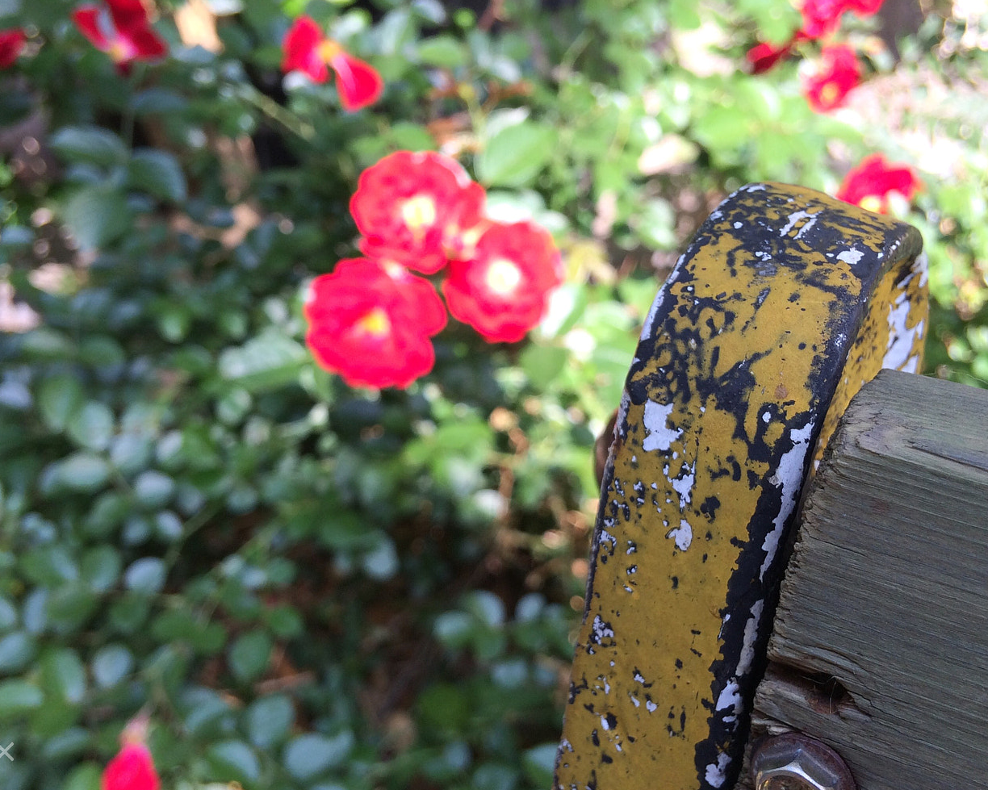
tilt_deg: -29.9
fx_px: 1082
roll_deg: +0.9
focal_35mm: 37
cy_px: 382
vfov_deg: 40.1
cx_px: 459
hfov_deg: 49.0
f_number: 2.2
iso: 32
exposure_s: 1/316
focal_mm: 4.15
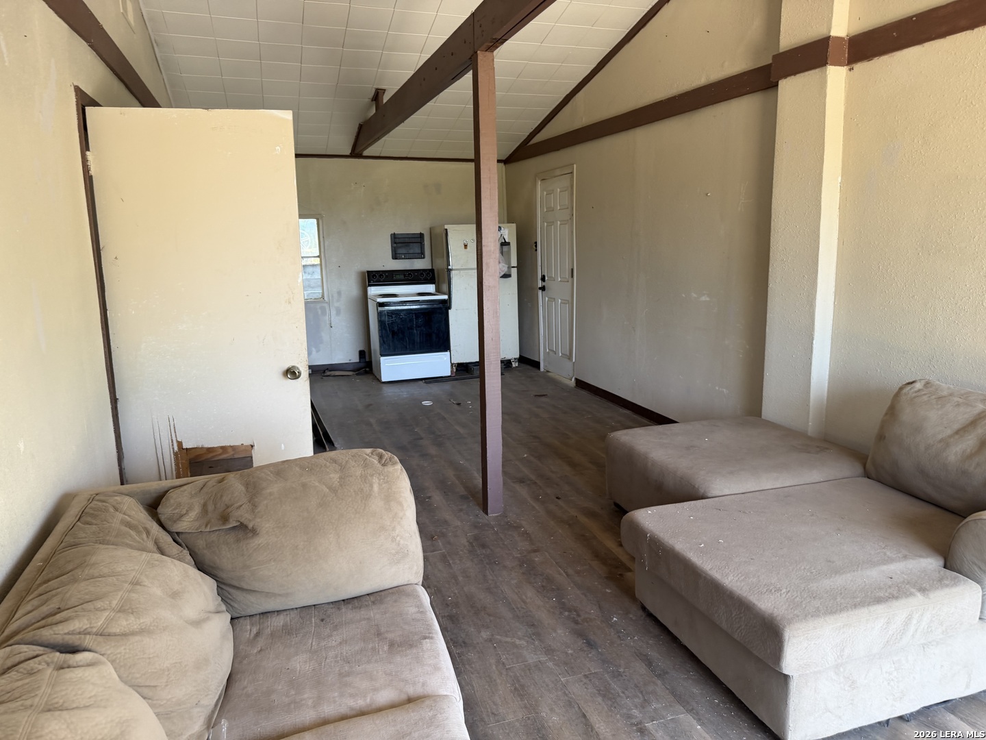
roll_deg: -0.2
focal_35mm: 24
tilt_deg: -10.8
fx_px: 684
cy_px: 370
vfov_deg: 56.8
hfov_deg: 71.6
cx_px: 493
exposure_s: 1/121
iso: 160
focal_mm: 6.76
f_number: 1.78
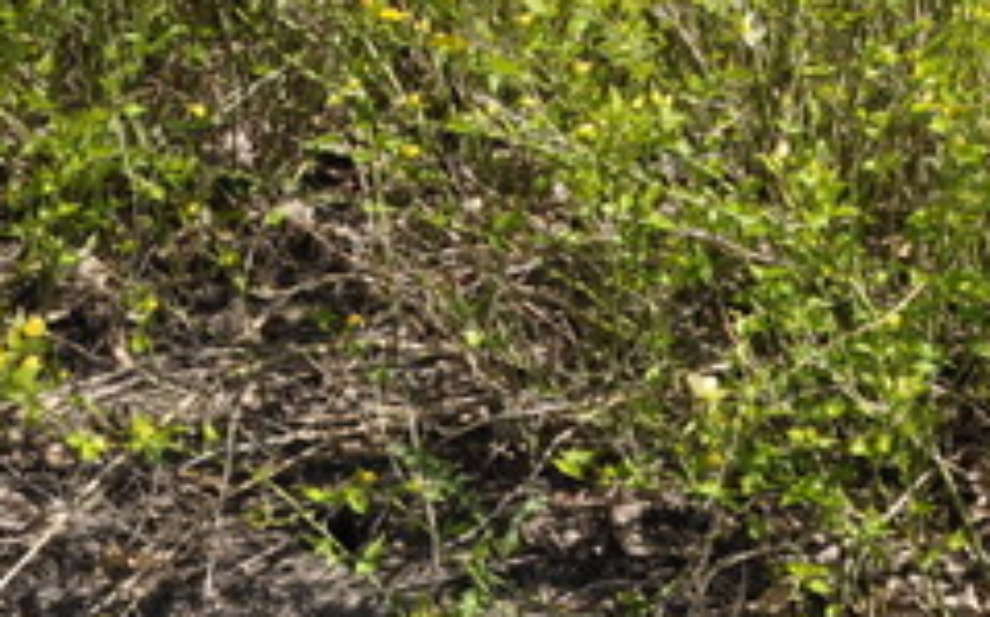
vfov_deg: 13.0
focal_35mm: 92
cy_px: -443
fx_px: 2480
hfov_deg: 21.8
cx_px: 29
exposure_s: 1/90
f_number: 9.5
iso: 200
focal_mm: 18
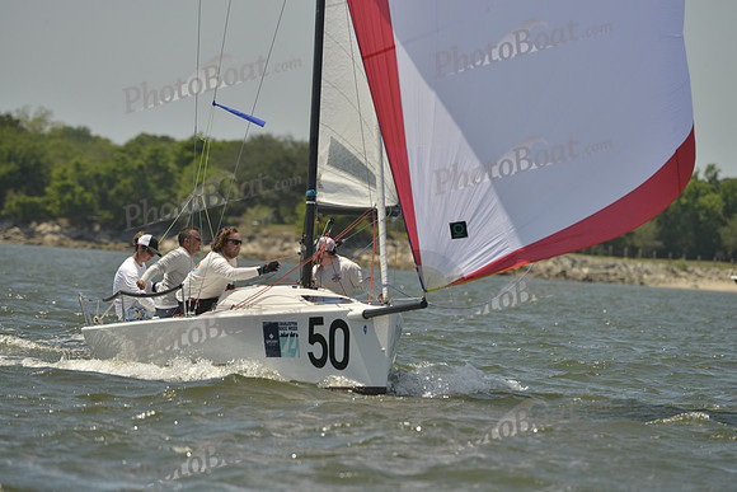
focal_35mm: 400
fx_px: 8190
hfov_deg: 5.2
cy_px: 246
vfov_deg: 3.4
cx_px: 368
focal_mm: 400
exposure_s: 1/1600
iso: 280
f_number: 8
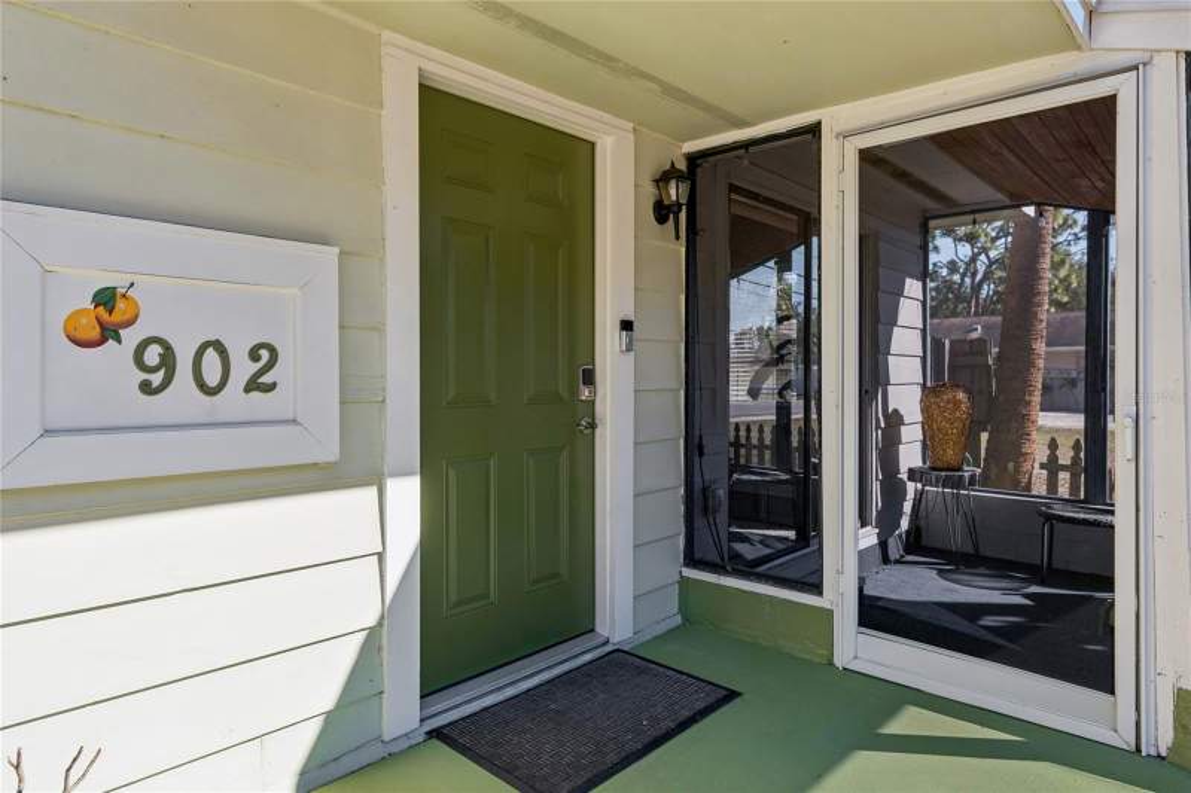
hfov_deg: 86.9
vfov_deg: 64.5
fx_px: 628
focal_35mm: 19
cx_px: 596
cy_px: 396
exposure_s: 1/200
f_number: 7.1
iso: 100
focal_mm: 13
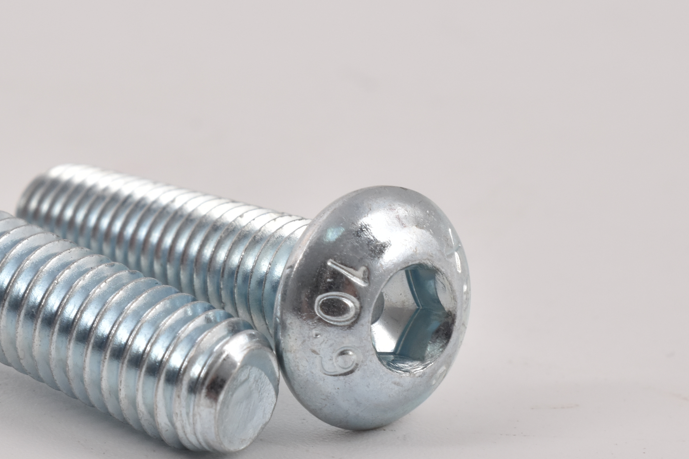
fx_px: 2676
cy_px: 296
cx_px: 248
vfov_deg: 9.8
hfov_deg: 14.7
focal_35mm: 140
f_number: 20
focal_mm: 55
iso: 560
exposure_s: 1/60
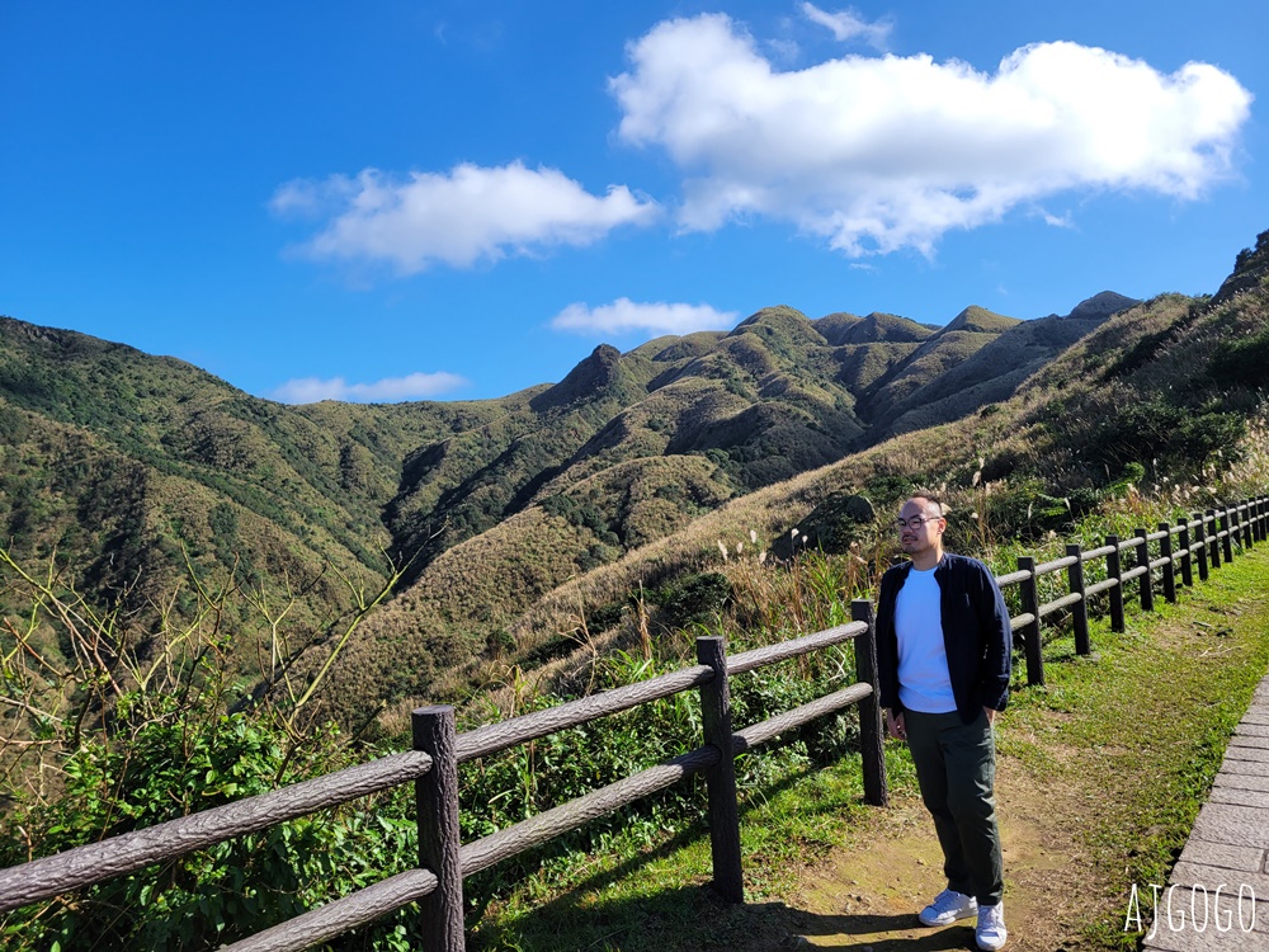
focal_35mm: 26
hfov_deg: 67.3
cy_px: 476
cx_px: 634
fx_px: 953
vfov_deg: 53.1
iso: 40
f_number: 1.8
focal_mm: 5.4
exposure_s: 1/2346
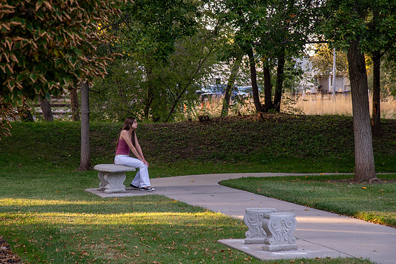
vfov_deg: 11.1
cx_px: 195
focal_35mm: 124
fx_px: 1360
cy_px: 132
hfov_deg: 16.6
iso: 1250
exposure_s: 1/125
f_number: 8
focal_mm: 120
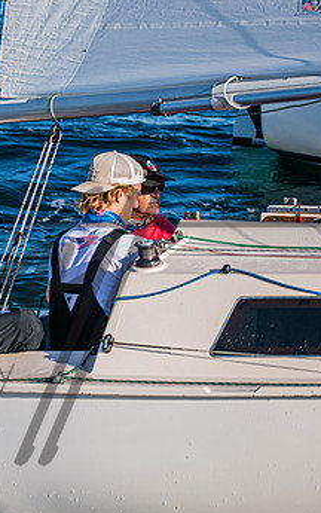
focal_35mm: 180
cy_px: 259
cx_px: -51
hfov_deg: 7.2
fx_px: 2516
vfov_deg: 11.6
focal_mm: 70
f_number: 4.5
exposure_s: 1/125
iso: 100
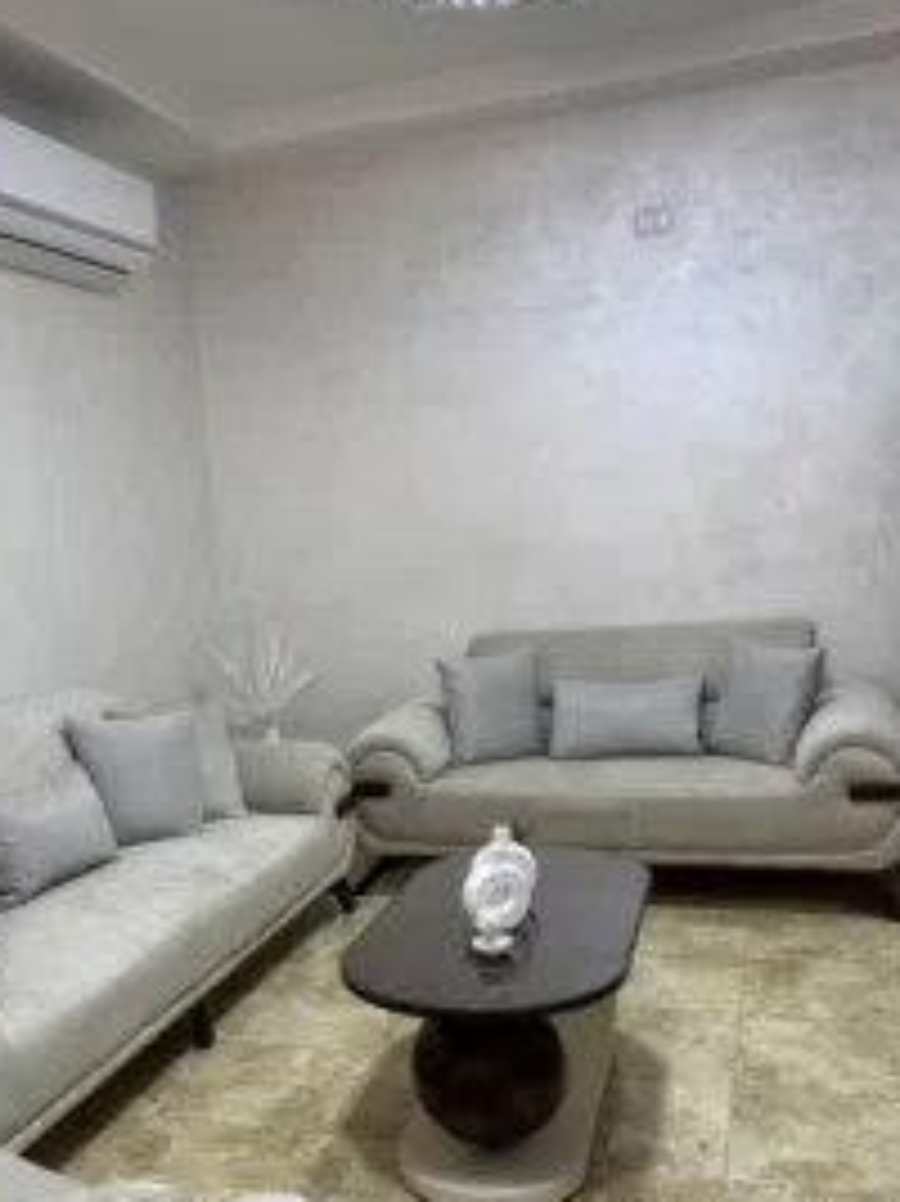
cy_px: 837
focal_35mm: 36
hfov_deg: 39.3
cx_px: 324
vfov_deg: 50.1
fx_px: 1249
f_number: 1.78
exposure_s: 1/100
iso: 125
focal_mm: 6.76
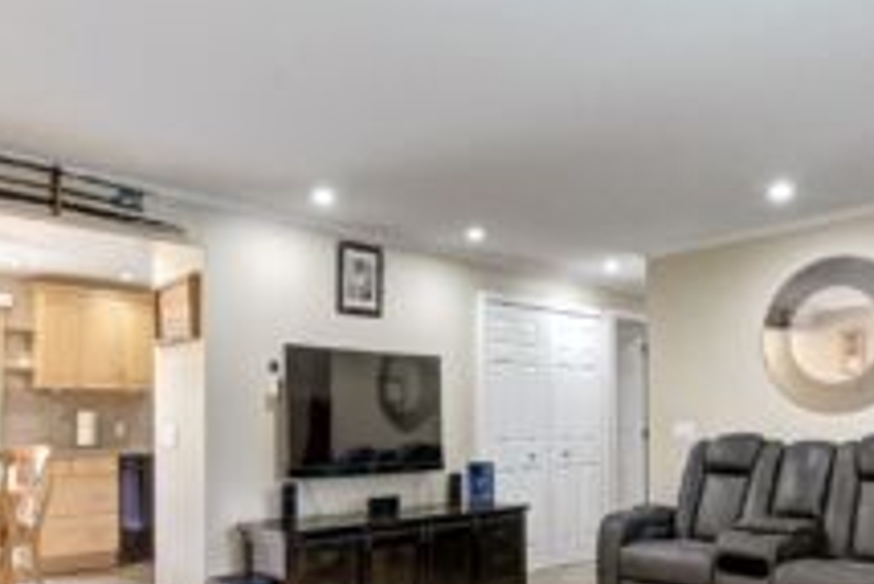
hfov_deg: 65.4
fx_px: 680
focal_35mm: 28
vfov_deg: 44.1
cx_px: 470
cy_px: 472
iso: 3200
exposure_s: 1/3.33
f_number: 11
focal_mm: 10
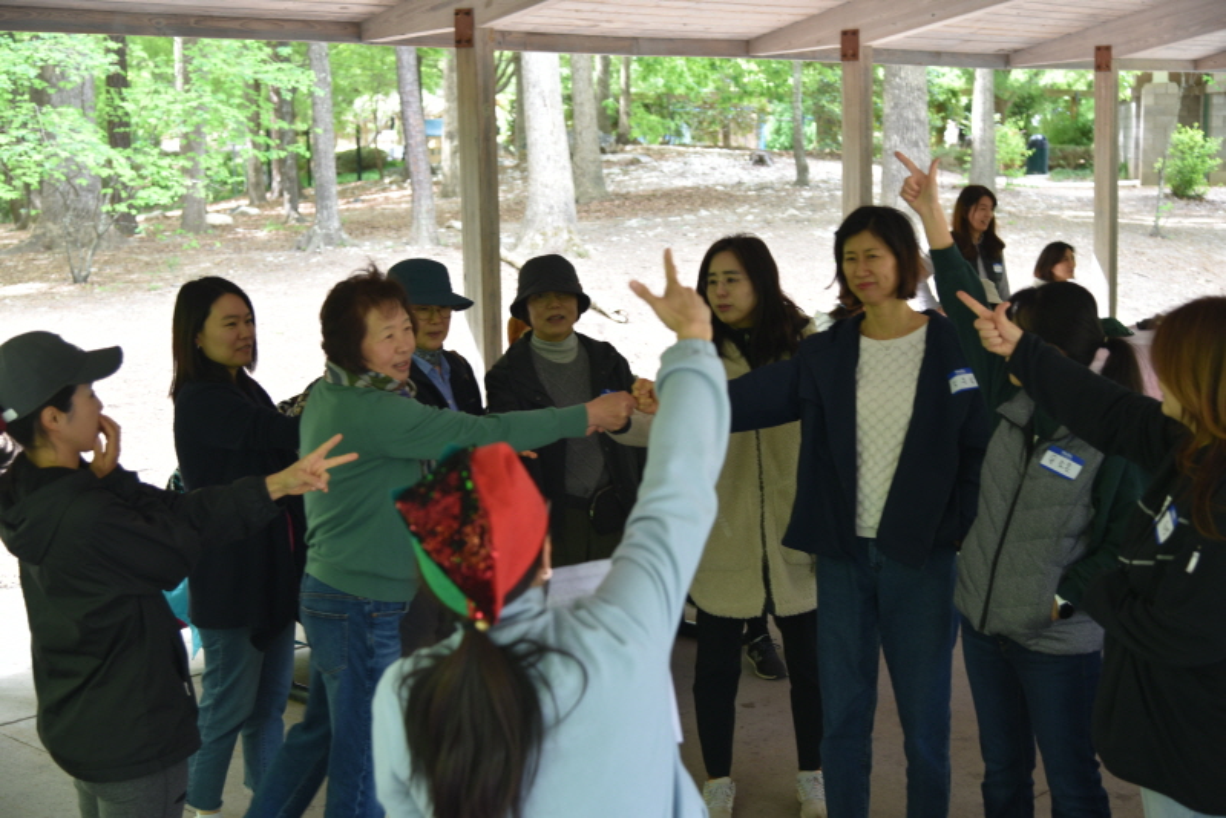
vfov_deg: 27.0
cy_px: 409
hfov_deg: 39.6
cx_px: 613
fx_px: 1703
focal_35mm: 50
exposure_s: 1/60
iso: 400
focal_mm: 50
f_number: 4
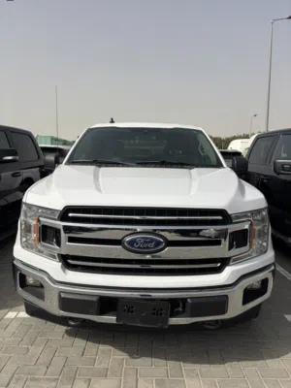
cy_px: 194
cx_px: 146
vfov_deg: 67.3
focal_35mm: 26
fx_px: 291
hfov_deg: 53.1
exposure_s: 1/5952
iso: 50
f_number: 1.6
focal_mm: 5.96
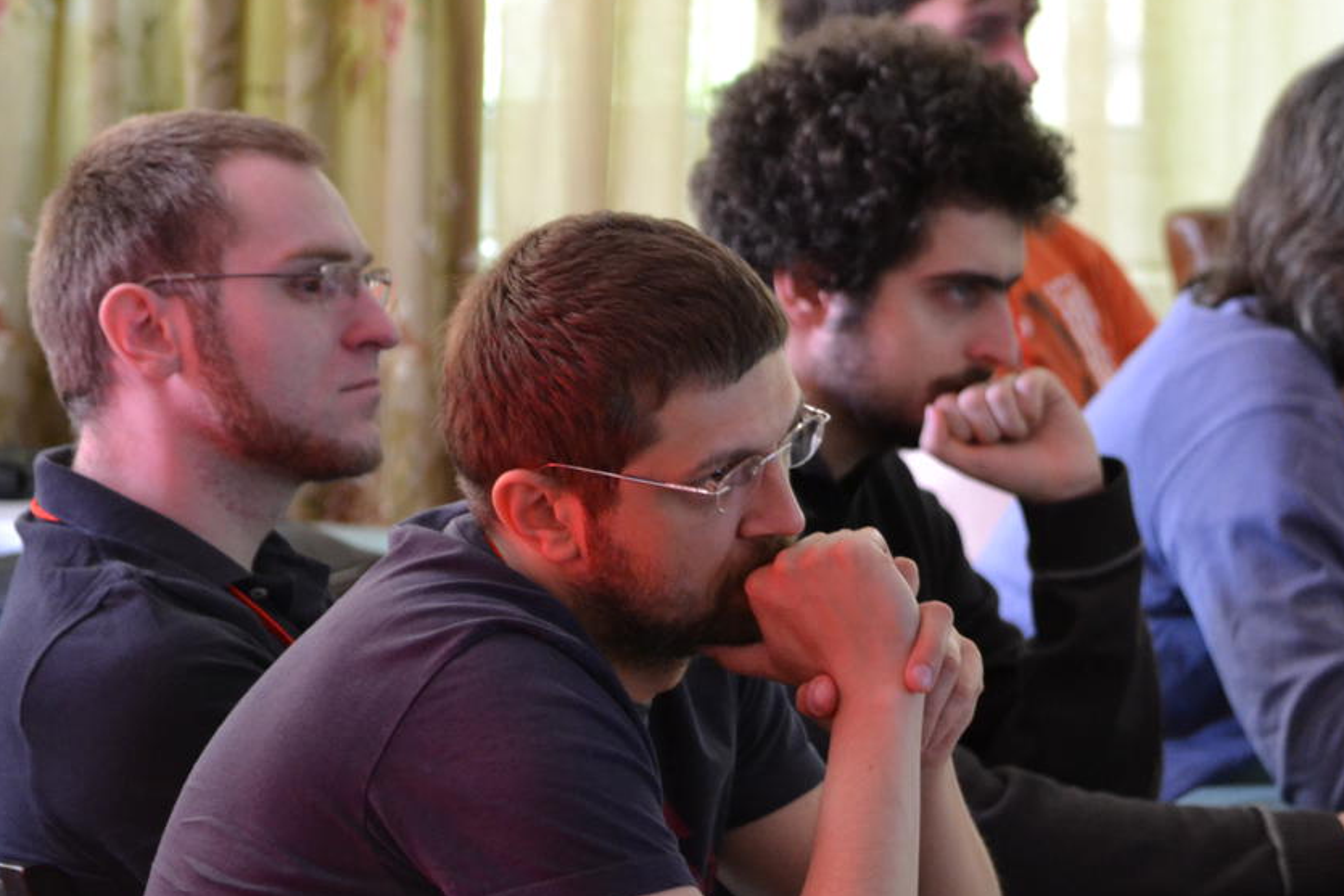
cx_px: 908
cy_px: 441
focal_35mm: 194
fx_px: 7243
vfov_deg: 7.1
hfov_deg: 10.6
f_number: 4.5
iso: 1600
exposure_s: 1/13
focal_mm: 90
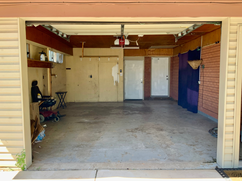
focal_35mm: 29
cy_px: 90
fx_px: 203
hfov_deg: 61.7
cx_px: 121
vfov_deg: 48.2
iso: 20
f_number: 1.8
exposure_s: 1/122
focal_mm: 3
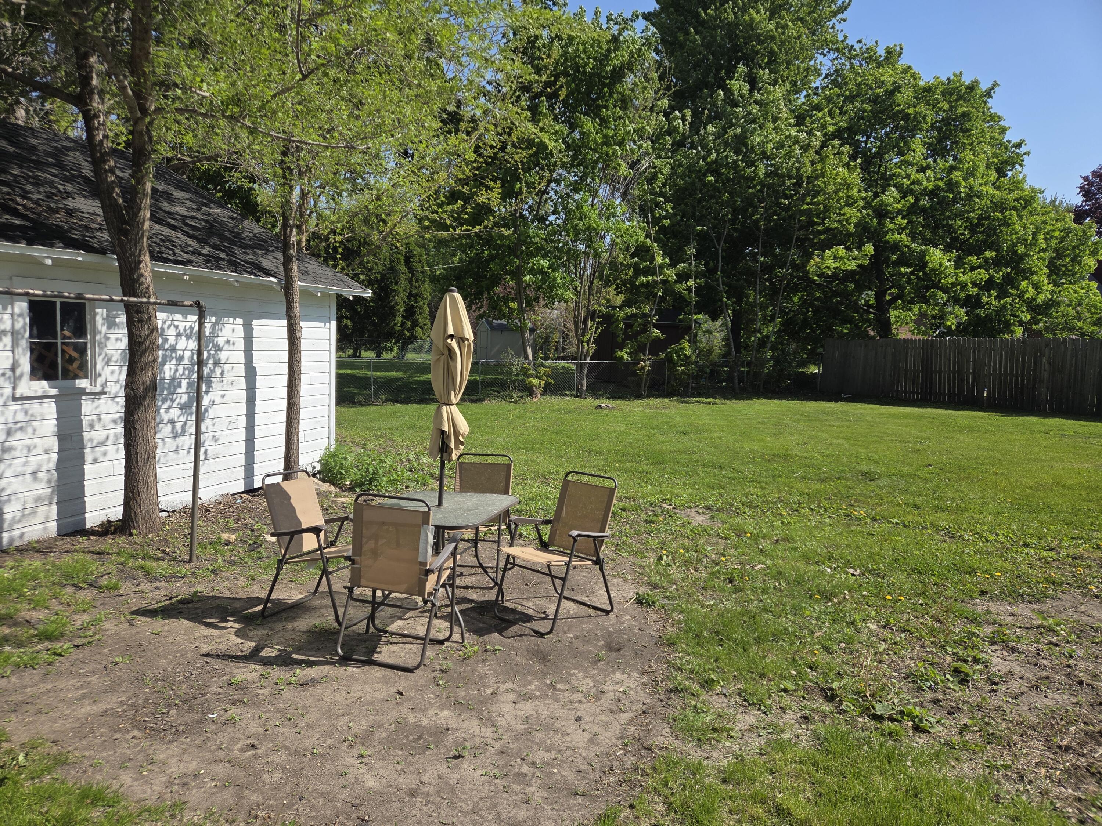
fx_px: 732
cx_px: 551
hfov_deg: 73.9
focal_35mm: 23
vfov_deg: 58.9
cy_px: 413
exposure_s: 1/4663
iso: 80
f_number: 1.8
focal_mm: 5.4
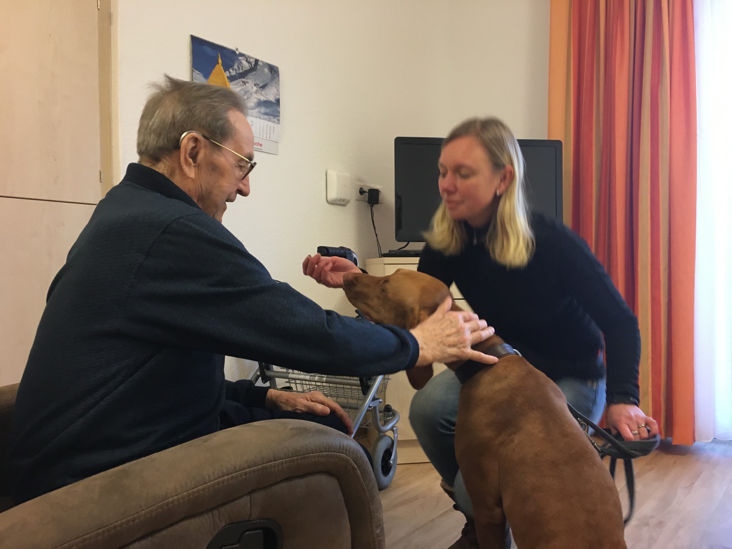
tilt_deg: -0.4
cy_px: 274
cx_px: 366
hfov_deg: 61.7
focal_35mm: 29
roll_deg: +0.8
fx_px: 613
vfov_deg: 48.2
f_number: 2.2
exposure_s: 1/33
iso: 125
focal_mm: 4.15
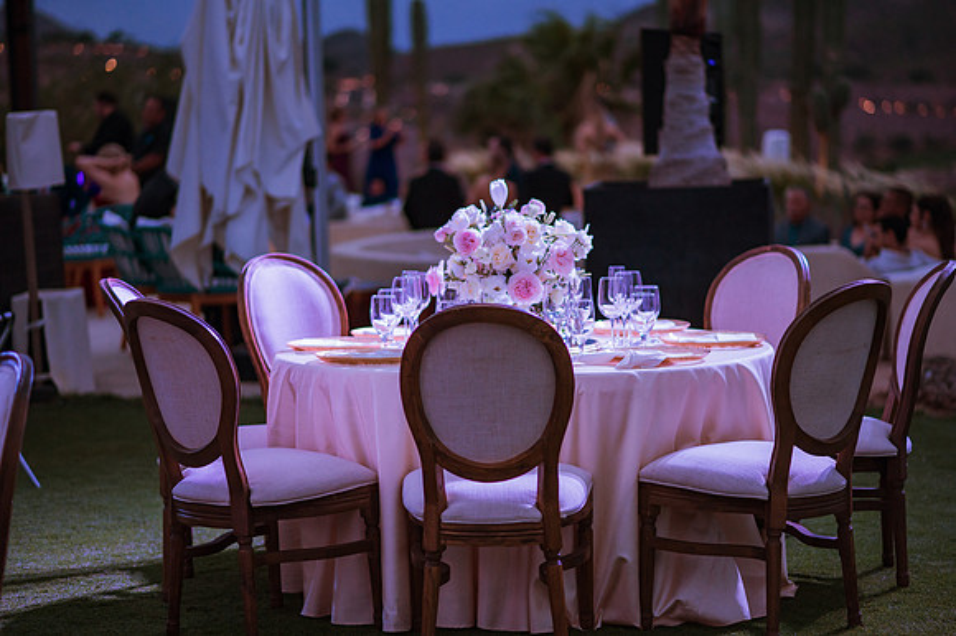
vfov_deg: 16.1
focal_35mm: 85
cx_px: 478
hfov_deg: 23.9
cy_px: 318
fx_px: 2256
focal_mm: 85
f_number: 1.8
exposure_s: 1/320
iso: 800
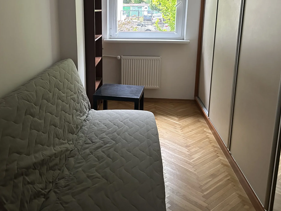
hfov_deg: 49.9
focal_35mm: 37
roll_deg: +0.2
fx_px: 300
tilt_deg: -13.7
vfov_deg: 38.4
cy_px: 78
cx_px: 119
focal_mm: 5.7
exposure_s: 1/60
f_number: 1.5
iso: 500
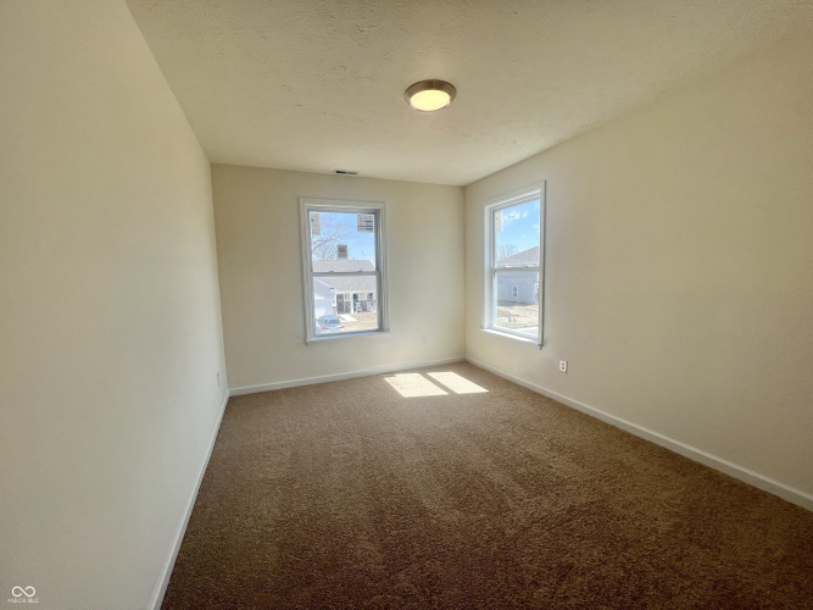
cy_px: 305
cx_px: 406
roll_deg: +0.5
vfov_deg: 89.9
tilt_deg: -5.2
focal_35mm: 13
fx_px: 305
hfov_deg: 106.2
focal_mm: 1.57
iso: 32
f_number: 1.8
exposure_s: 1/515
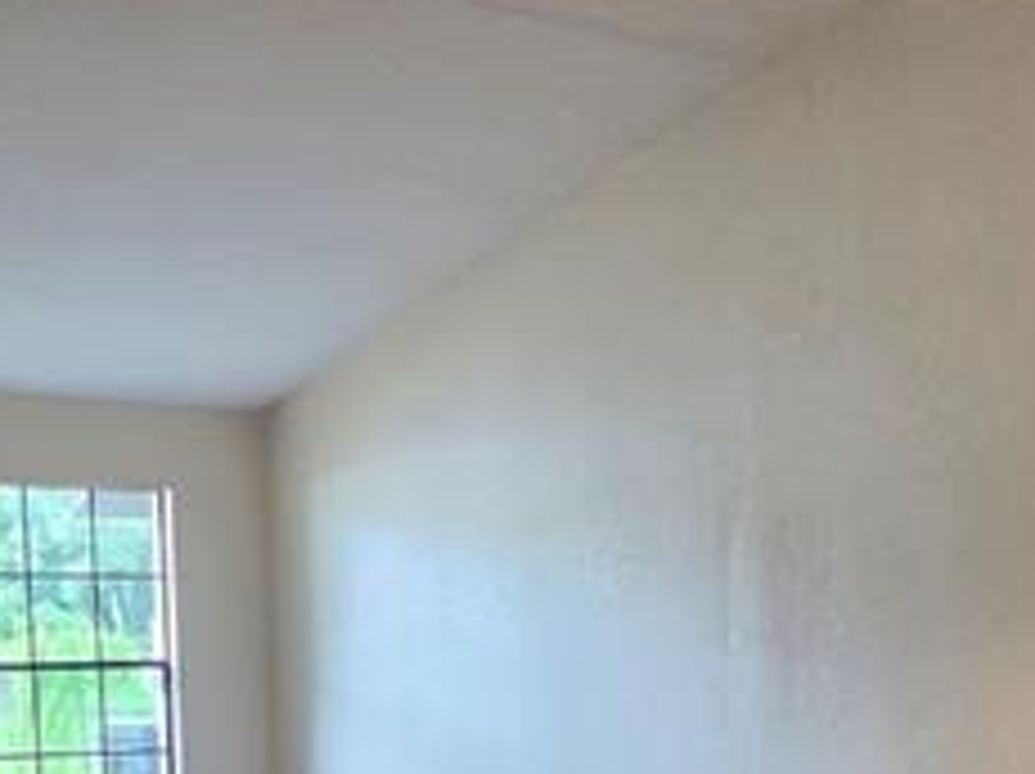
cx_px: 765
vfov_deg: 23.5
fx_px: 1732
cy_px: 873
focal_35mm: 58
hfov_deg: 32.7
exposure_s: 1/60
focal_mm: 2.2
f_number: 2.2
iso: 250
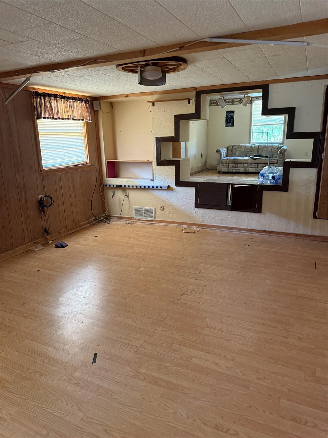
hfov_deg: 56.8
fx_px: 303
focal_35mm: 24
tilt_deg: -12.7
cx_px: 164
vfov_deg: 71.6
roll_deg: +0.0
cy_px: 219
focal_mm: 6.76
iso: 800
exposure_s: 1/57
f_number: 1.78
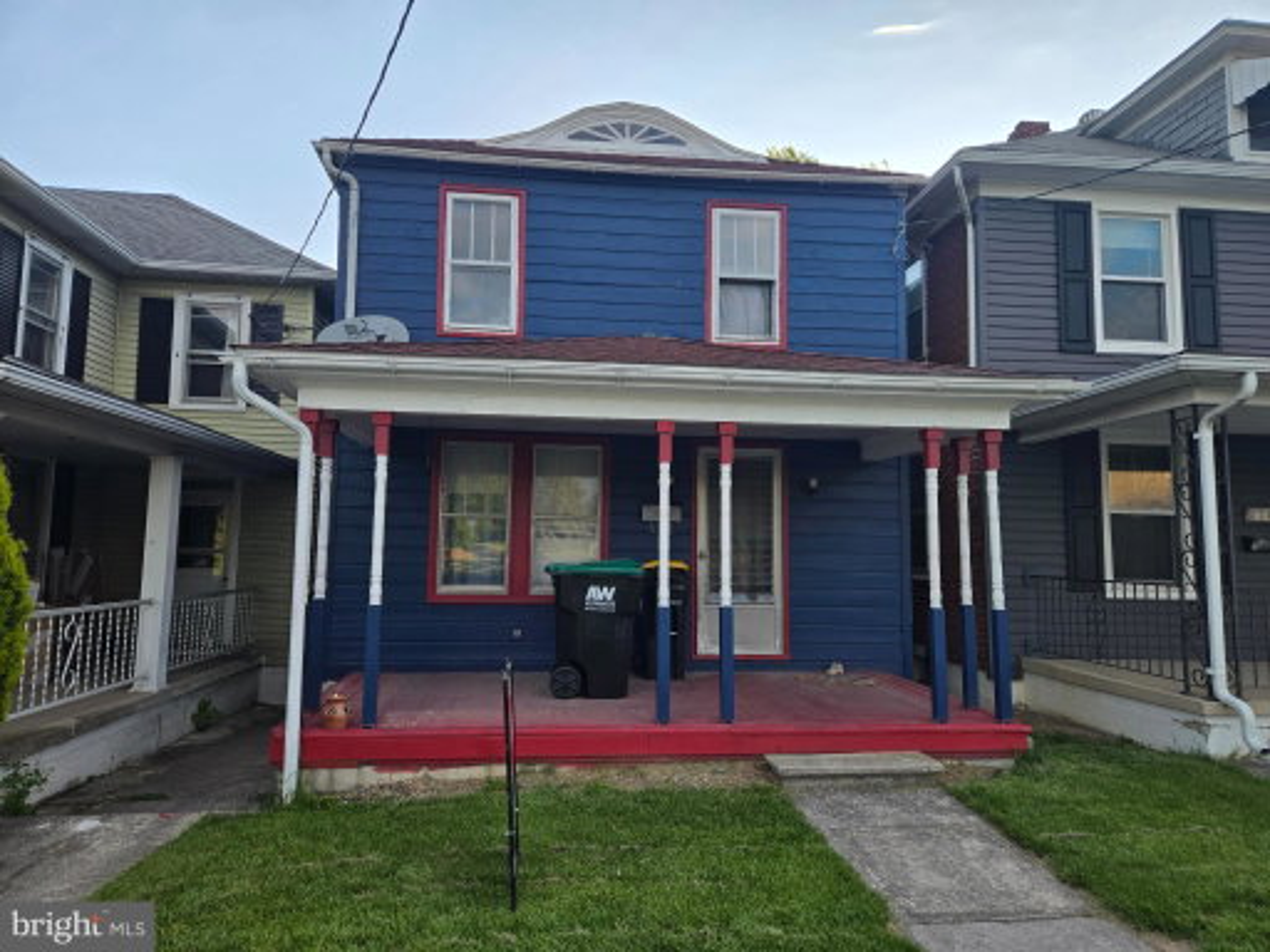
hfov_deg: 73.9
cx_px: 635
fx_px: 844
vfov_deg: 58.9
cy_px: 476
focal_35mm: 23
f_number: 1.8
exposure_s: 1/528
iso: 25
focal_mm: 5.4
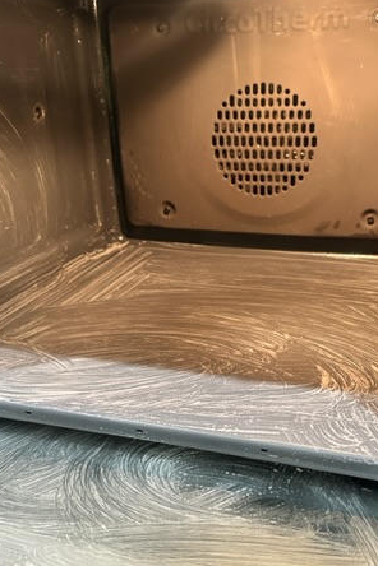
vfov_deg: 53.0
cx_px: 221
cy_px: 312
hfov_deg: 36.8
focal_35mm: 36
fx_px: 567
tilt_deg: -24.0
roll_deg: +2.4
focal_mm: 6.86
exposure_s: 1/50
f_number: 1.78
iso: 400
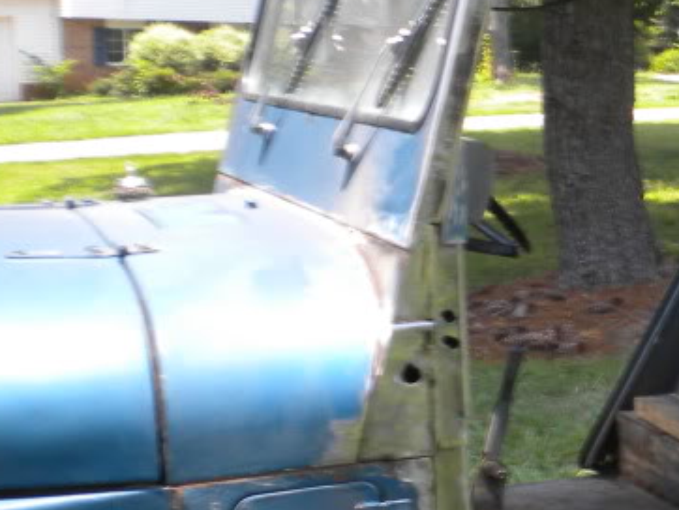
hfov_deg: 18.3
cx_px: 904
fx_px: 1943
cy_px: 300
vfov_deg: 14.9
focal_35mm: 99
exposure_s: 1/140
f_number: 4.6
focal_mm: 6.3
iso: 80
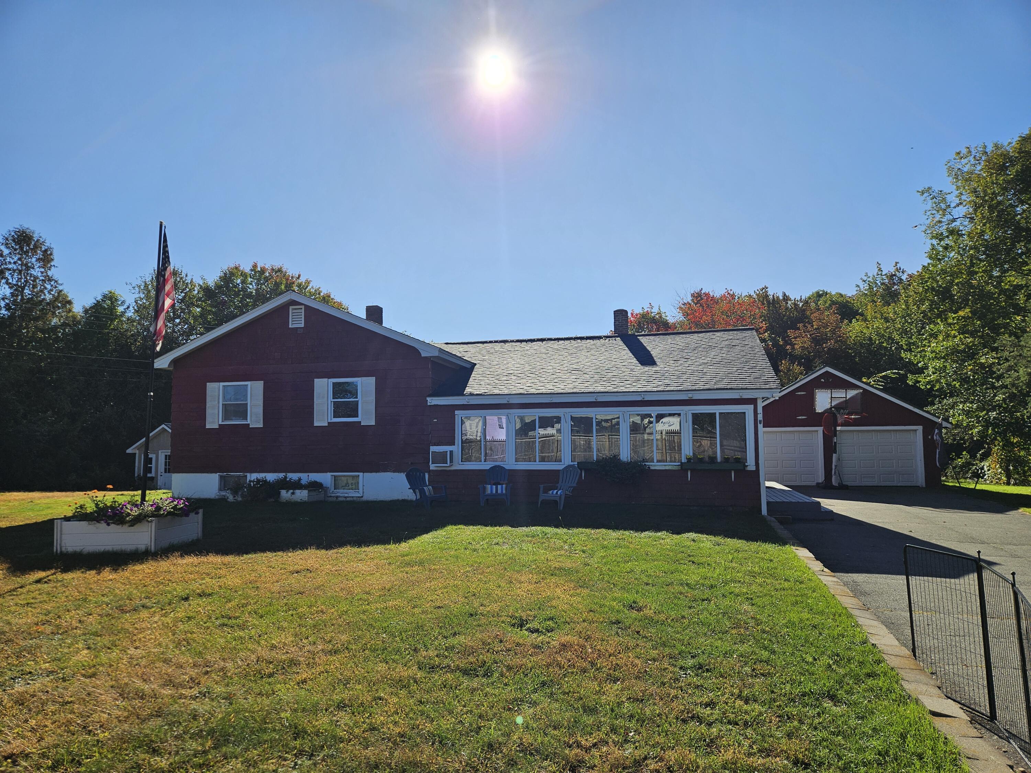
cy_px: 386
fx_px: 685
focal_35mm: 23
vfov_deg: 58.9
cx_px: 516
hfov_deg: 73.9
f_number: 1.8
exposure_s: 1/2517
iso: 25
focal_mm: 5.4
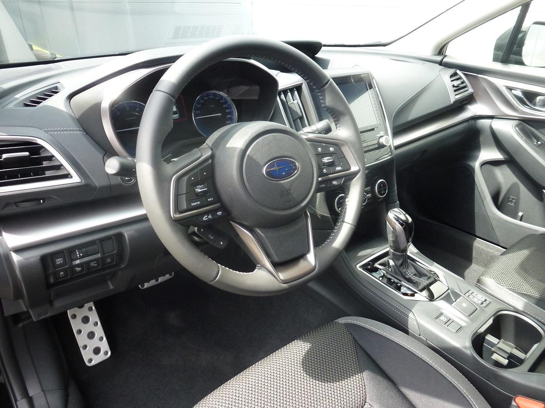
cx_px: 272
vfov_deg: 54.9
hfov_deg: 69.4
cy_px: 204
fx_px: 394
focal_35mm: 25
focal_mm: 4.3
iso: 200
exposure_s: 1/160
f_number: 3.3
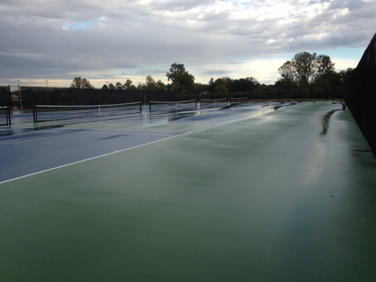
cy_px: 141
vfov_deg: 42.9
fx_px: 358
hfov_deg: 55.4
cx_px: 188
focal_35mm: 33
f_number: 2.4
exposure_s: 1/775
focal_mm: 4.12
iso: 50
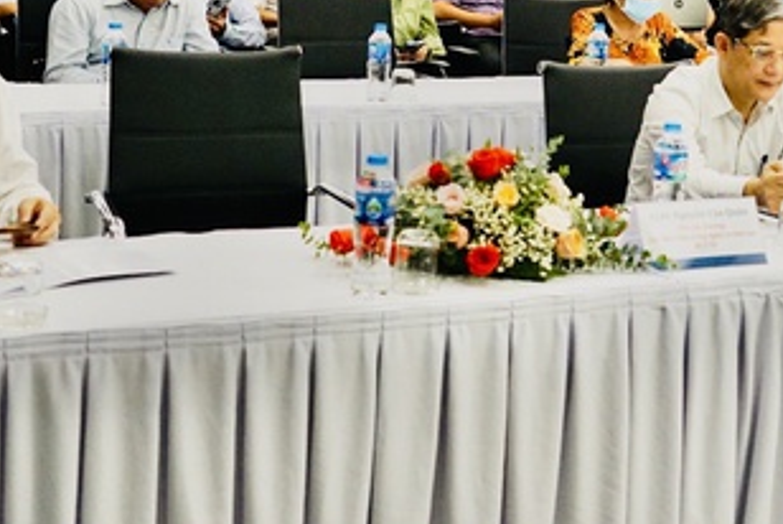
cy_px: -48
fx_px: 1546
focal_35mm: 71
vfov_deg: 18.5
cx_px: 582
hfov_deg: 28.0
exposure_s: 1/160
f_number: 4
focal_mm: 30
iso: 1000
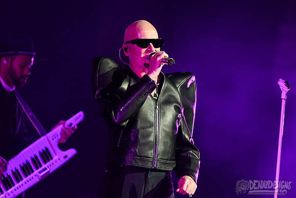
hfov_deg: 4.3
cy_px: 90
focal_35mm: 480
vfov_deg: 2.9
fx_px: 3948
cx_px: 160
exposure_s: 1/250
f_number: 6
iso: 4000
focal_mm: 440
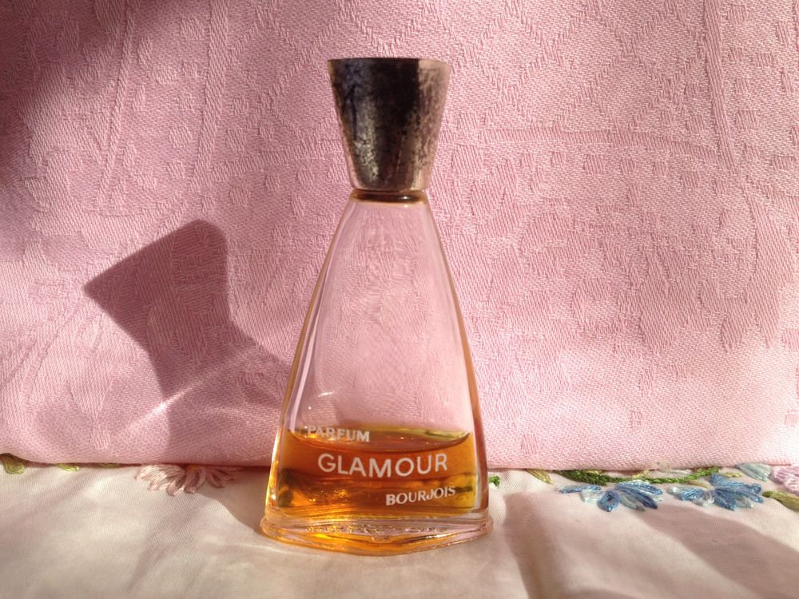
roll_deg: -2.0
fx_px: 808
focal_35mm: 35
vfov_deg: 40.7
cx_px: 400
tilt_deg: -12.6
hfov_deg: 52.6
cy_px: 300
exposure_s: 1/620
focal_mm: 4.28
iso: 50
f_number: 2.4
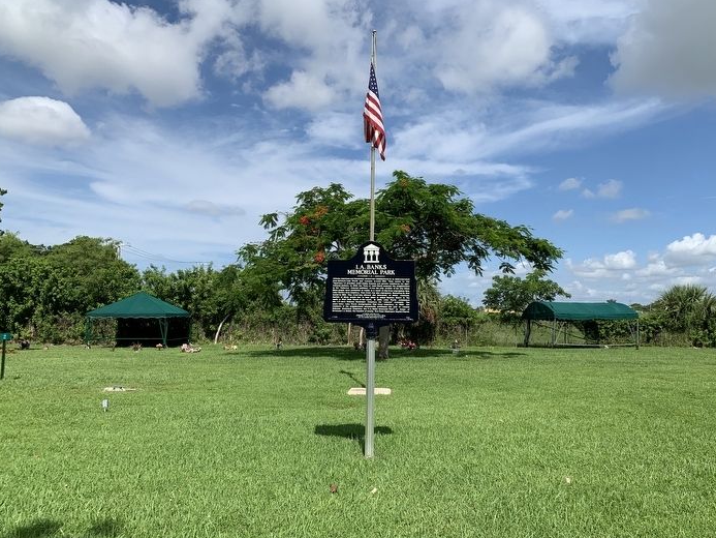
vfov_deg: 46.8
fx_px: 621
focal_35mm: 30
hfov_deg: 59.9
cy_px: 273
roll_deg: +0.3
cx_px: 377
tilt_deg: +1.4
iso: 25
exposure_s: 1/3086
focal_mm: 4.25
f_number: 1.8
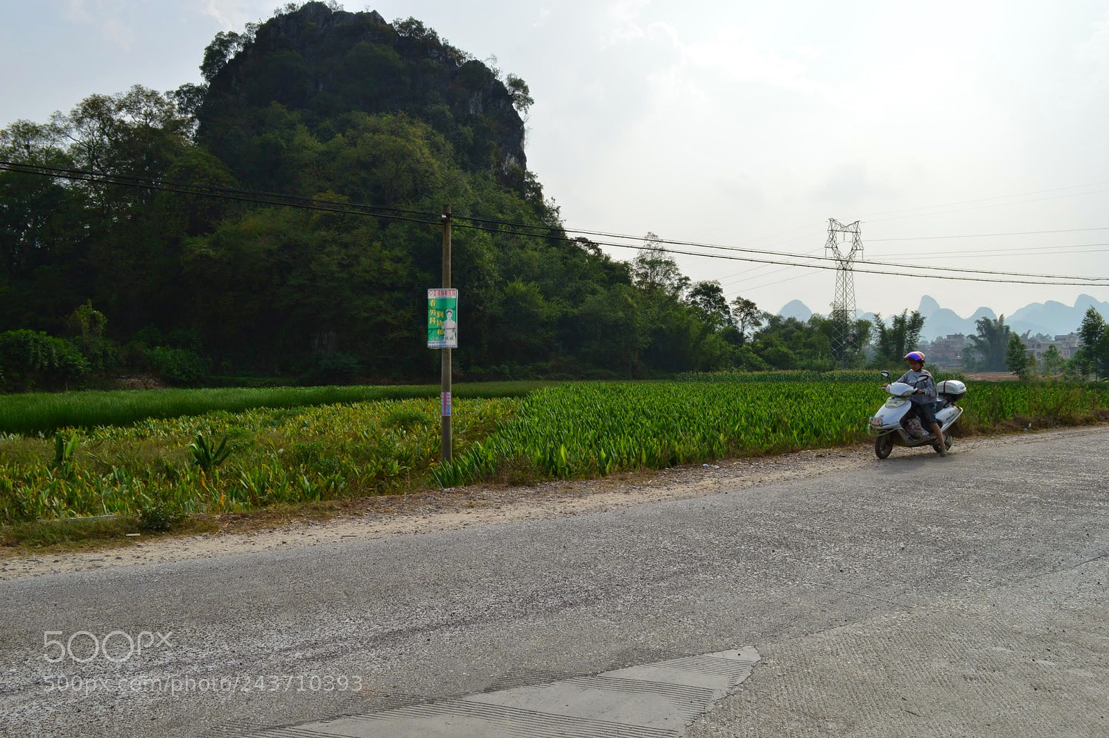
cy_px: 369
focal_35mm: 30
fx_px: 923
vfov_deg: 43.5
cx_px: 554
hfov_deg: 62.0
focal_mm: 20
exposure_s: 1/500
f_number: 11
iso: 280
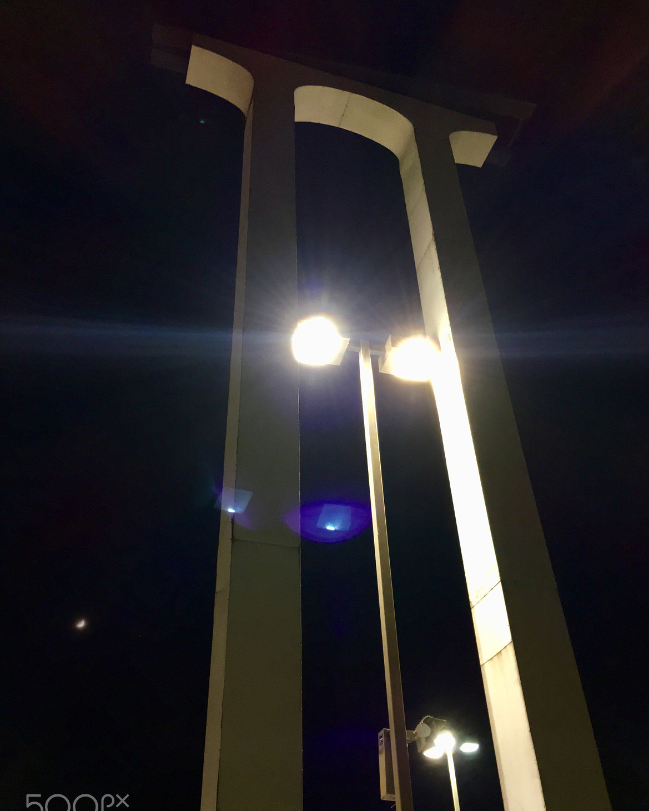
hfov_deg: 47.1
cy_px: 436
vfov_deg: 57.1
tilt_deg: +39.0
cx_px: 324
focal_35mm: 31
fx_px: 744
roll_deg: +2.9
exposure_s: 1/20
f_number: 2.2
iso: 125
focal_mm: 4.15
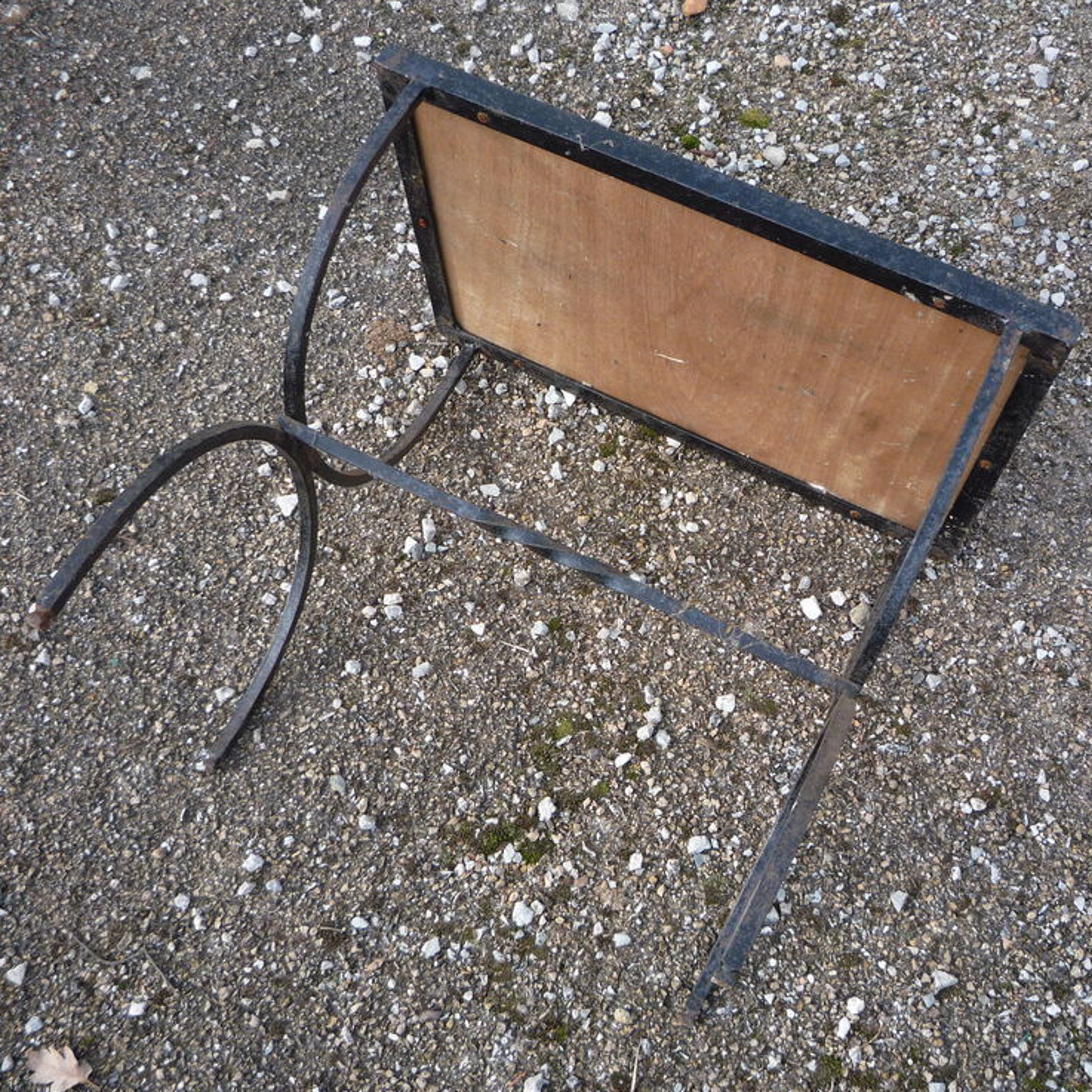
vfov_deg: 46.0
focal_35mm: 36
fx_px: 1285
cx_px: 656
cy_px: 547
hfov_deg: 45.8
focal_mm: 5.2
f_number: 4
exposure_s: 1/160
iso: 100
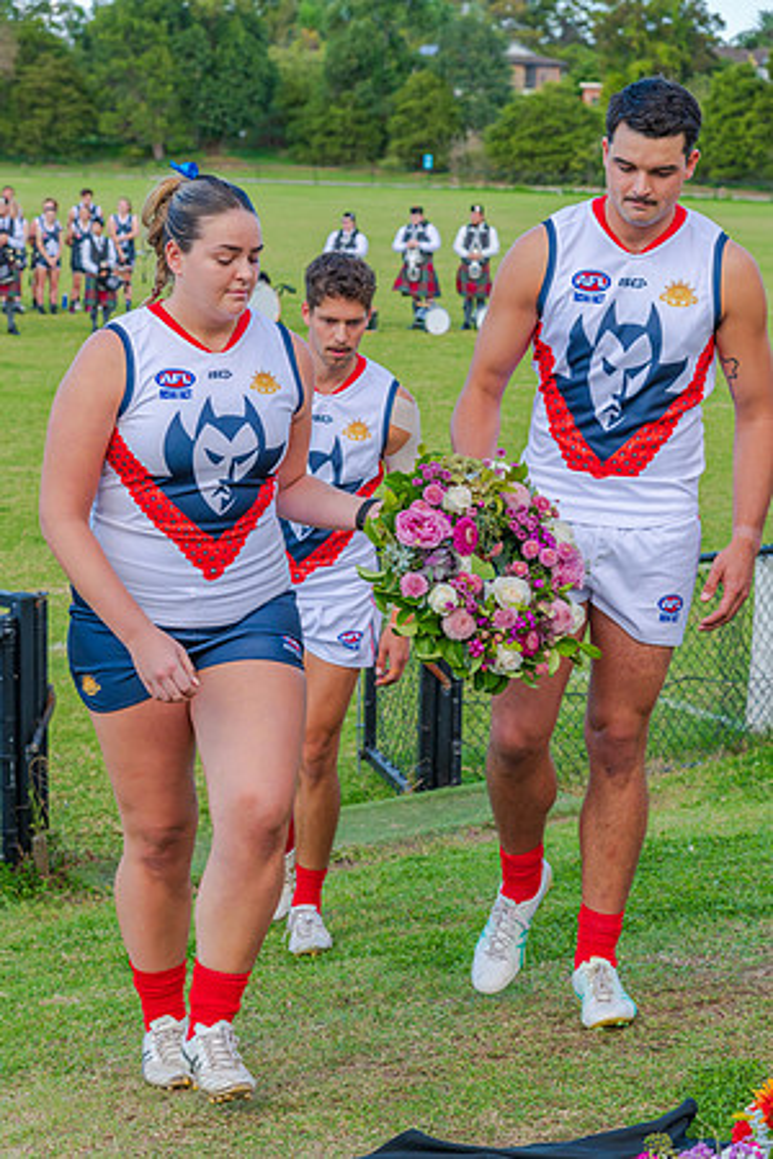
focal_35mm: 75
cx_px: 386
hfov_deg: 18.2
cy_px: 580
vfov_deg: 27.0
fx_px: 2415
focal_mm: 75
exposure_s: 1/320
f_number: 7.1
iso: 400
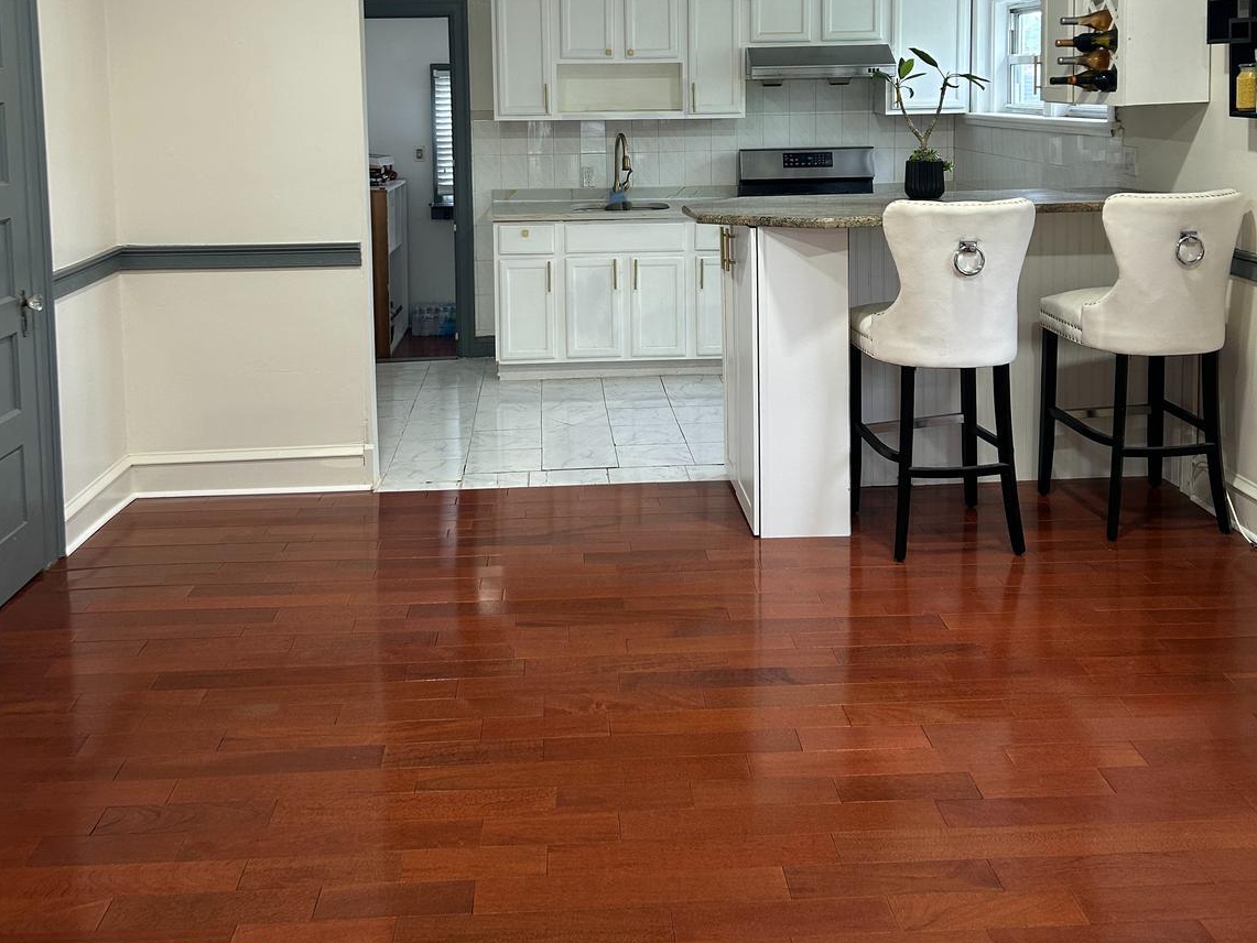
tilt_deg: -5.4
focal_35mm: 35
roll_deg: +0.0
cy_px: 189
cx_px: 624
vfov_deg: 39.1
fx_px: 1271
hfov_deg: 52.6
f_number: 1.5
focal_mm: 5.7
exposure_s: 1/60
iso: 125
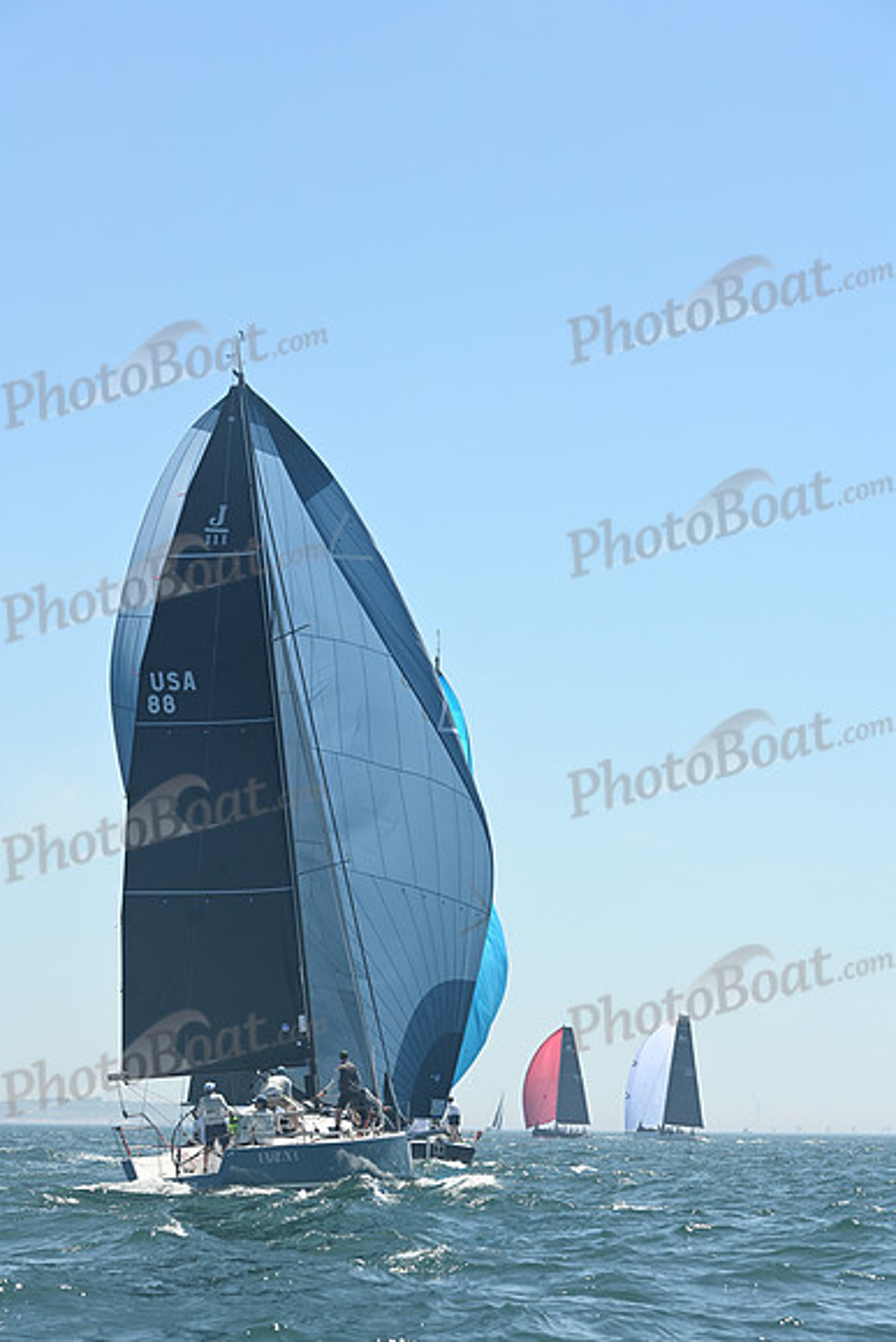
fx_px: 3544
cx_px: 448
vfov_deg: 21.5
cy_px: 671
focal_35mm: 95
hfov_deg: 14.4
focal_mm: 95
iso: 320
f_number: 7.1
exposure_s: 1/1000
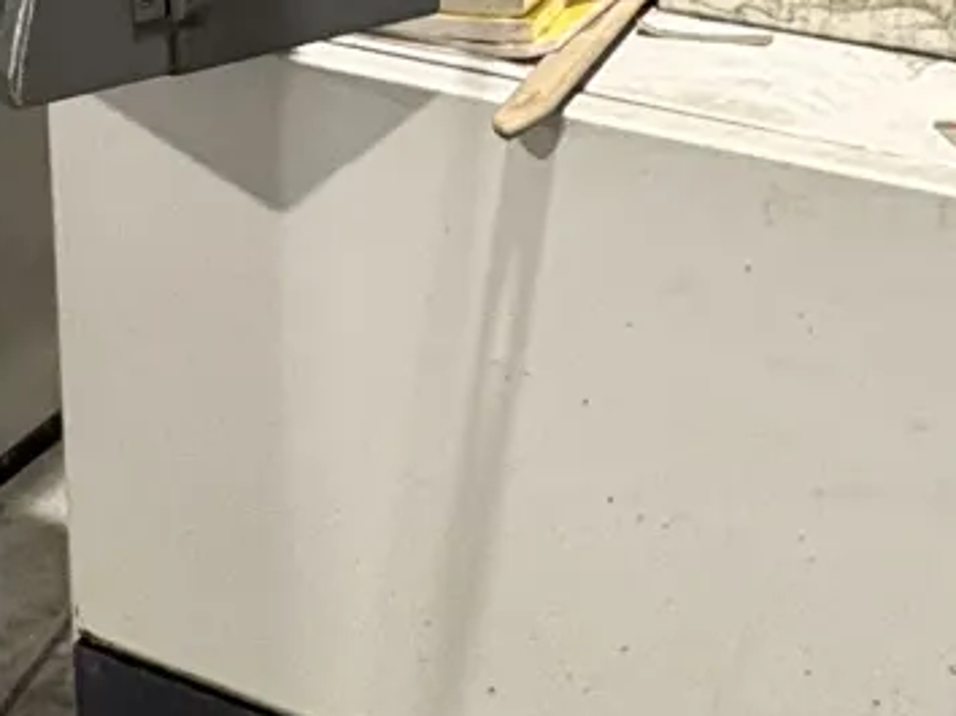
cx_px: 278
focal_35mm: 76
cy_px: -143
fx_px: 2097
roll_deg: +1.8
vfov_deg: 18.4
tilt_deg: -14.9
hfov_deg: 25.5
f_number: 2.2
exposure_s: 1/50
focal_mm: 2.22
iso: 250
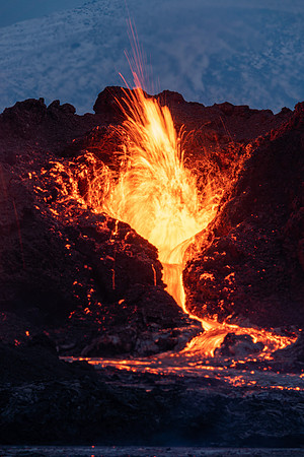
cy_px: 228
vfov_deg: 5.8
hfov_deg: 3.8
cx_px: 152
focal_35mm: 358
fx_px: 4534
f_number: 18
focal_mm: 358
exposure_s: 1/1.67
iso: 100
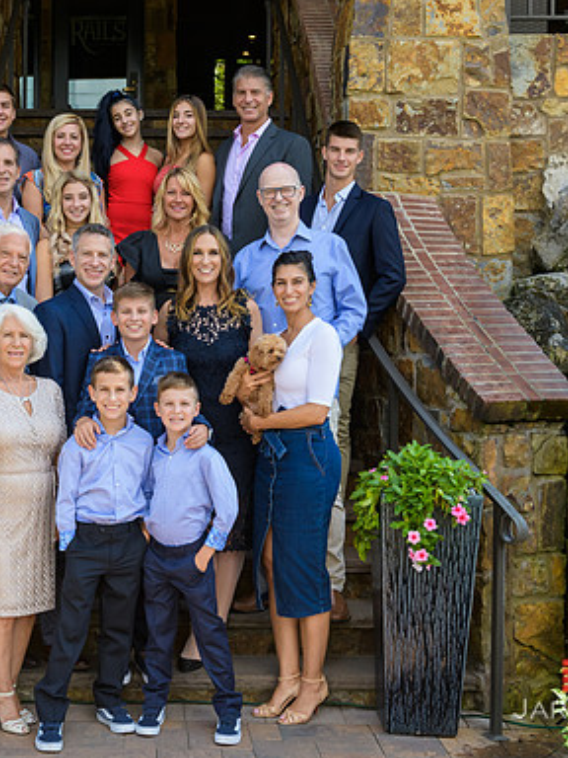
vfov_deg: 30.6
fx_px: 1378
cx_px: 130
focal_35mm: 63
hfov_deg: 23.0
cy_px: 307
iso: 320
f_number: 5
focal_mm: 35
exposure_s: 1/400
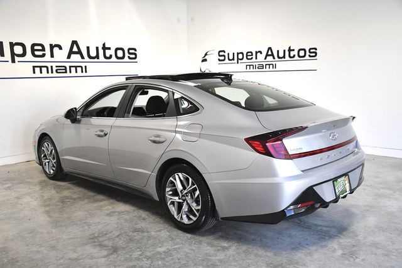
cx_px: 201
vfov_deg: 38.9
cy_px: 134
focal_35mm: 34
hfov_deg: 55.8
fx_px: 380
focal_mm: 23
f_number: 3.8
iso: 2500
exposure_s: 1/1600
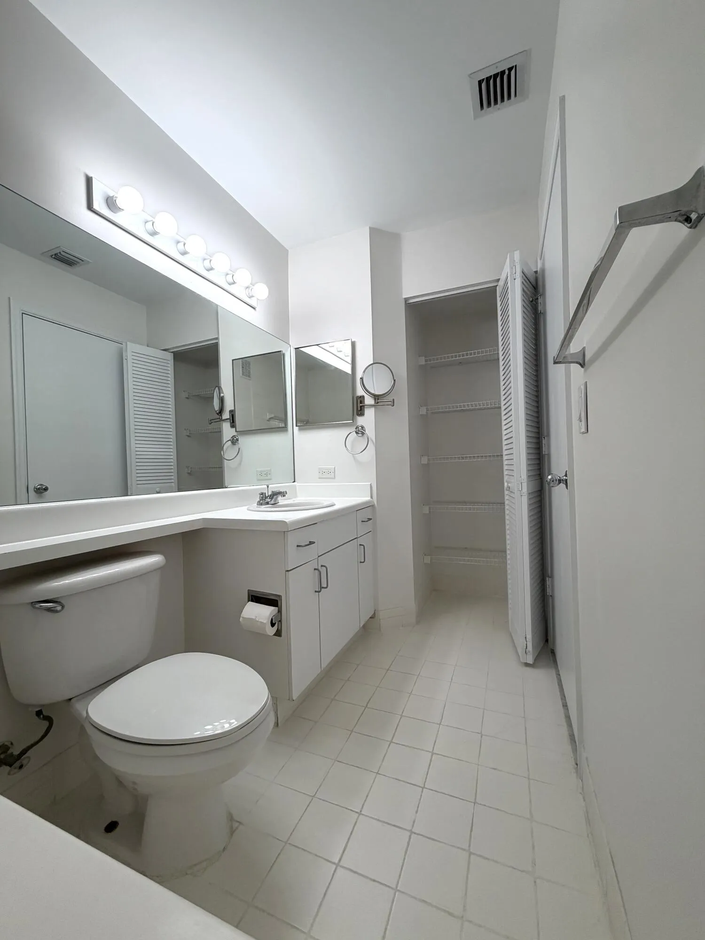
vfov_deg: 102.1
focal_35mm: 14
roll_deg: +1.2
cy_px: 470
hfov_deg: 85.7
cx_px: 352
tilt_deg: -0.2
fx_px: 380
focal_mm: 2.22
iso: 100
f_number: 2.2
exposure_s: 1/120
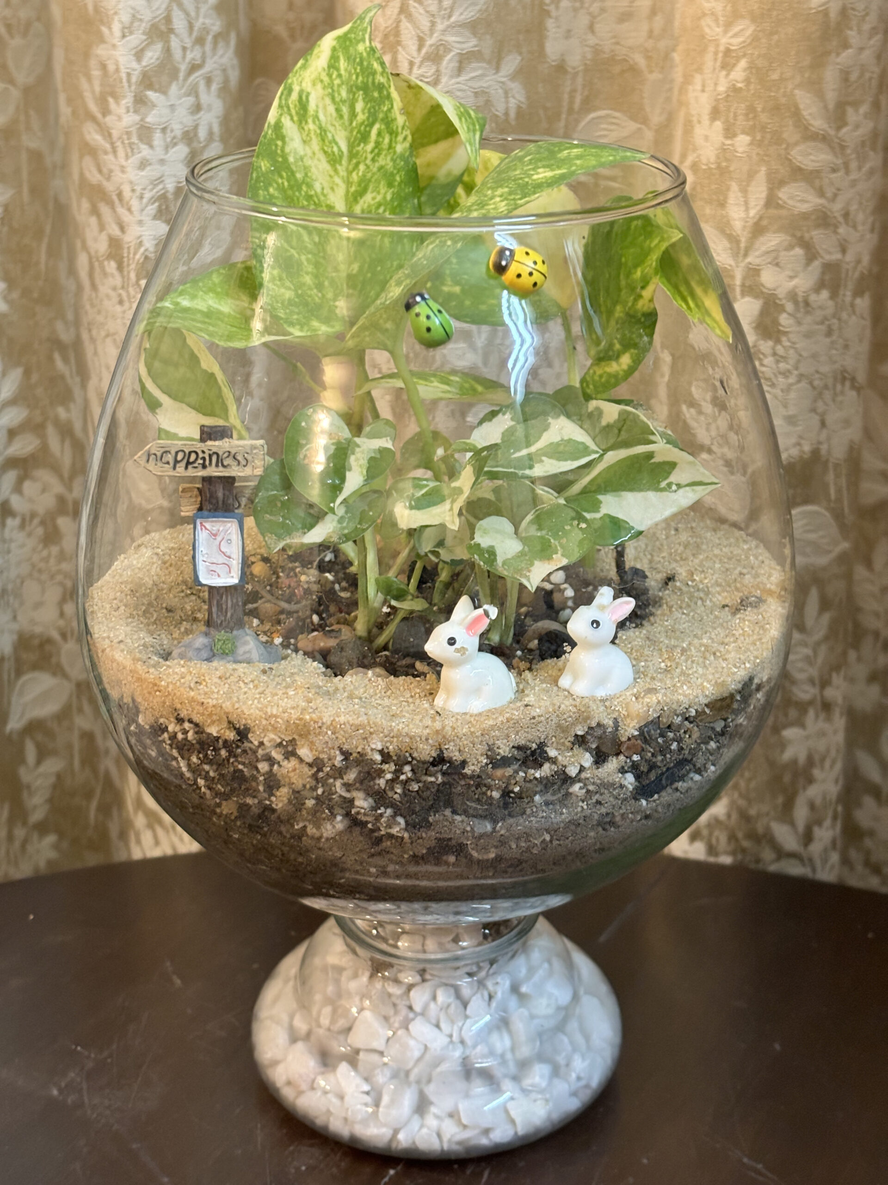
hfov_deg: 28.0
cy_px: 592
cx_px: 444
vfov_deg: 36.8
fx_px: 1779
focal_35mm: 52
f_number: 1.6
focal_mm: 5.96
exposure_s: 1/33
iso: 320
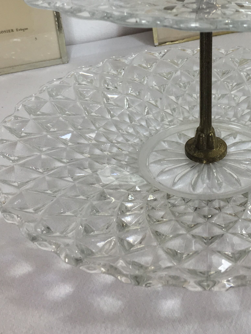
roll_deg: +2.1
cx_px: 183
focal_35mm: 57
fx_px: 551
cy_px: 36
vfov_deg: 32.2
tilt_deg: -20.3
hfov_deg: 25.4
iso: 40
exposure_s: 1/100
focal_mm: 4.15
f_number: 2.2
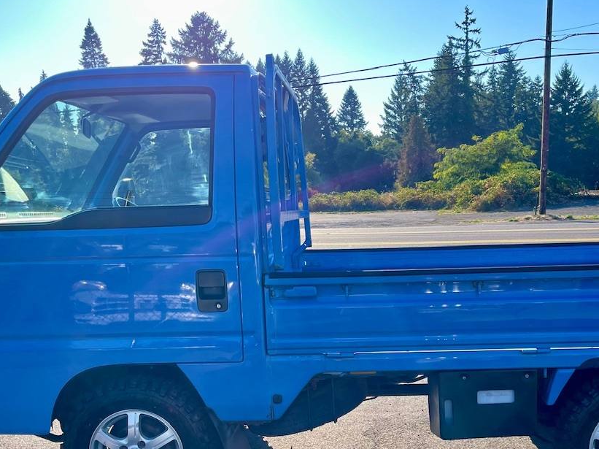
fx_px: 675
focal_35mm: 39
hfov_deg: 47.6
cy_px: 332
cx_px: 360
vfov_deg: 36.0
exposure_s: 1/867
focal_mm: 5.1
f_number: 1.6
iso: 32
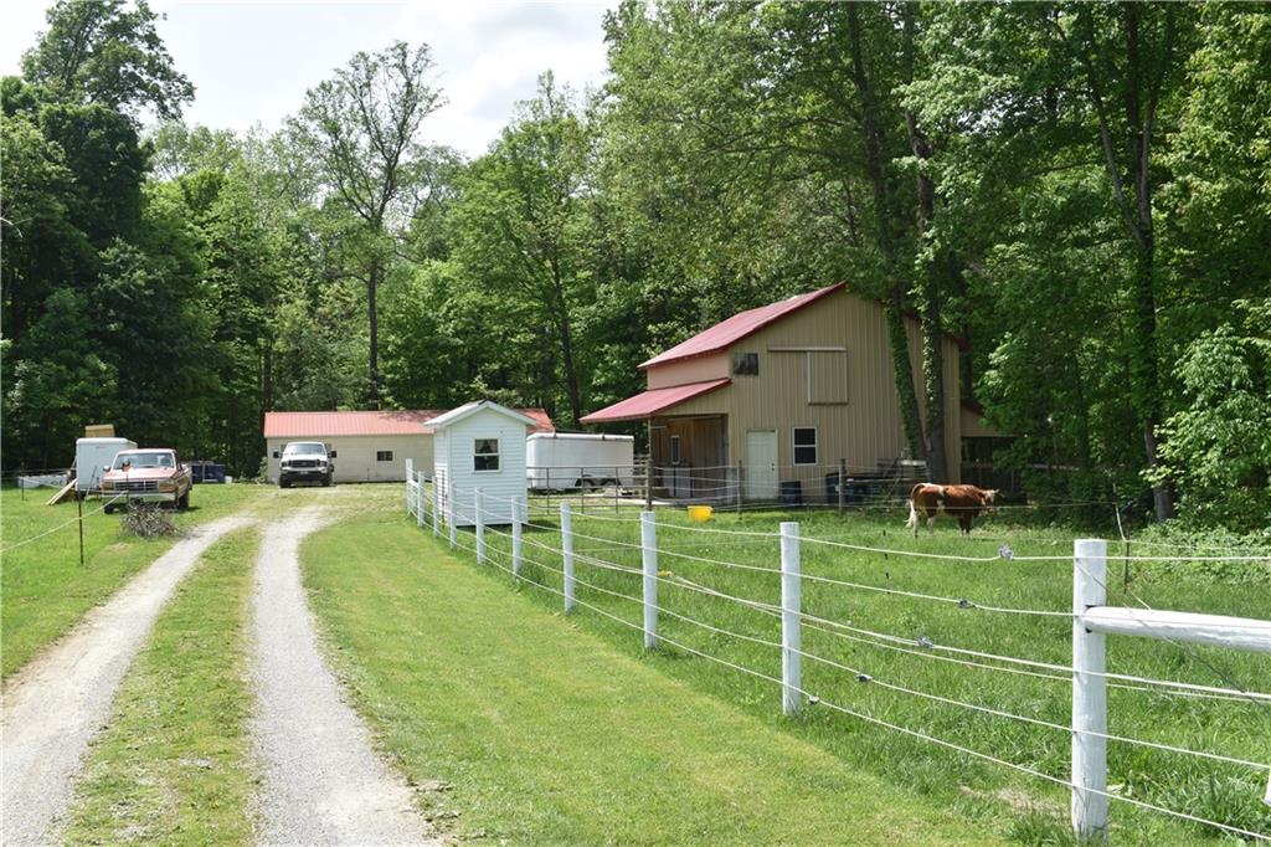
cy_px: 424
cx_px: 636
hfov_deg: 49.6
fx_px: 1376
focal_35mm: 39
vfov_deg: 34.2
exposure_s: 1/250
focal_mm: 26
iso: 125
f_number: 8
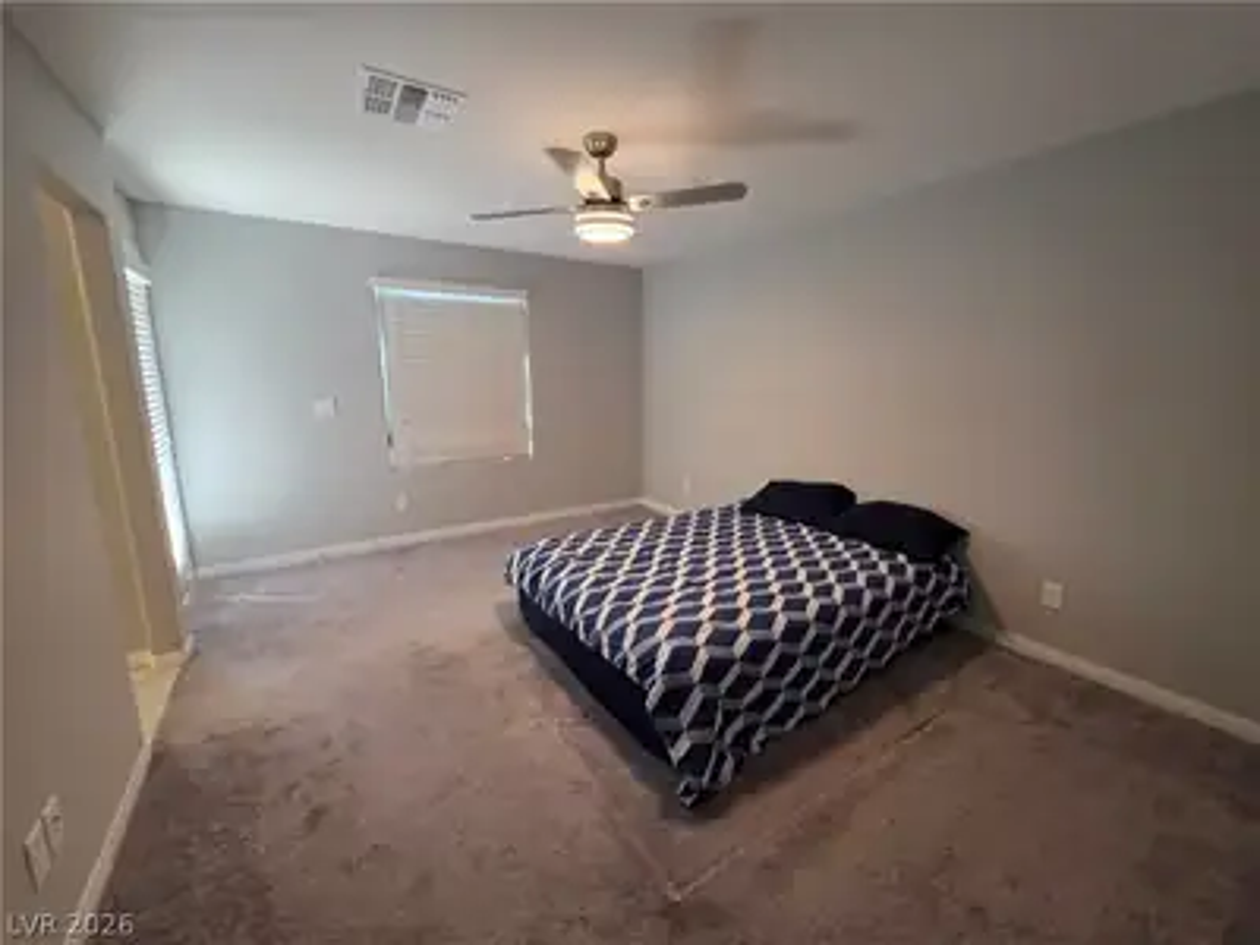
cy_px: 472
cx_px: 630
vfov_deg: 89.9
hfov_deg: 106.2
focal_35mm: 13
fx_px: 473
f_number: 1.9
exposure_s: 1/60
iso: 200
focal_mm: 2.2
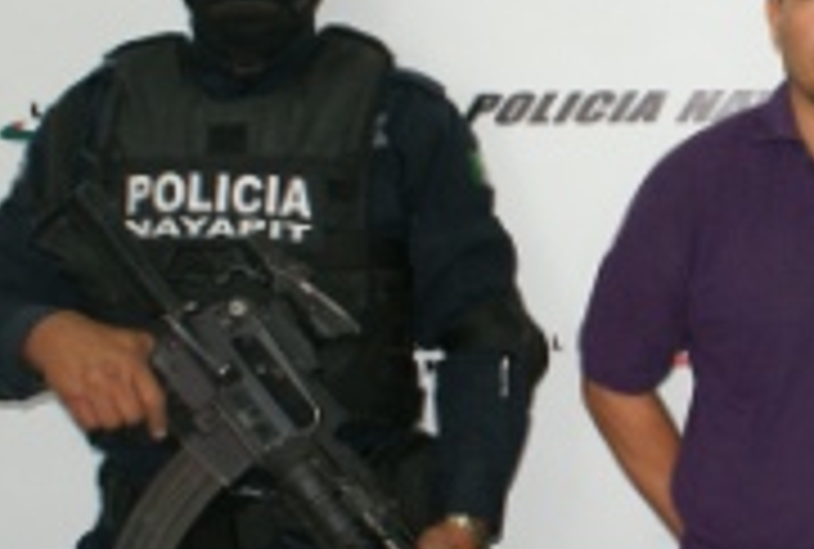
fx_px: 1520
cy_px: 338
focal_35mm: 67
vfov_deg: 20.4
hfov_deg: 28.1
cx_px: 825
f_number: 5.6
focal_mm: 20
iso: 400
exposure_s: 1/60
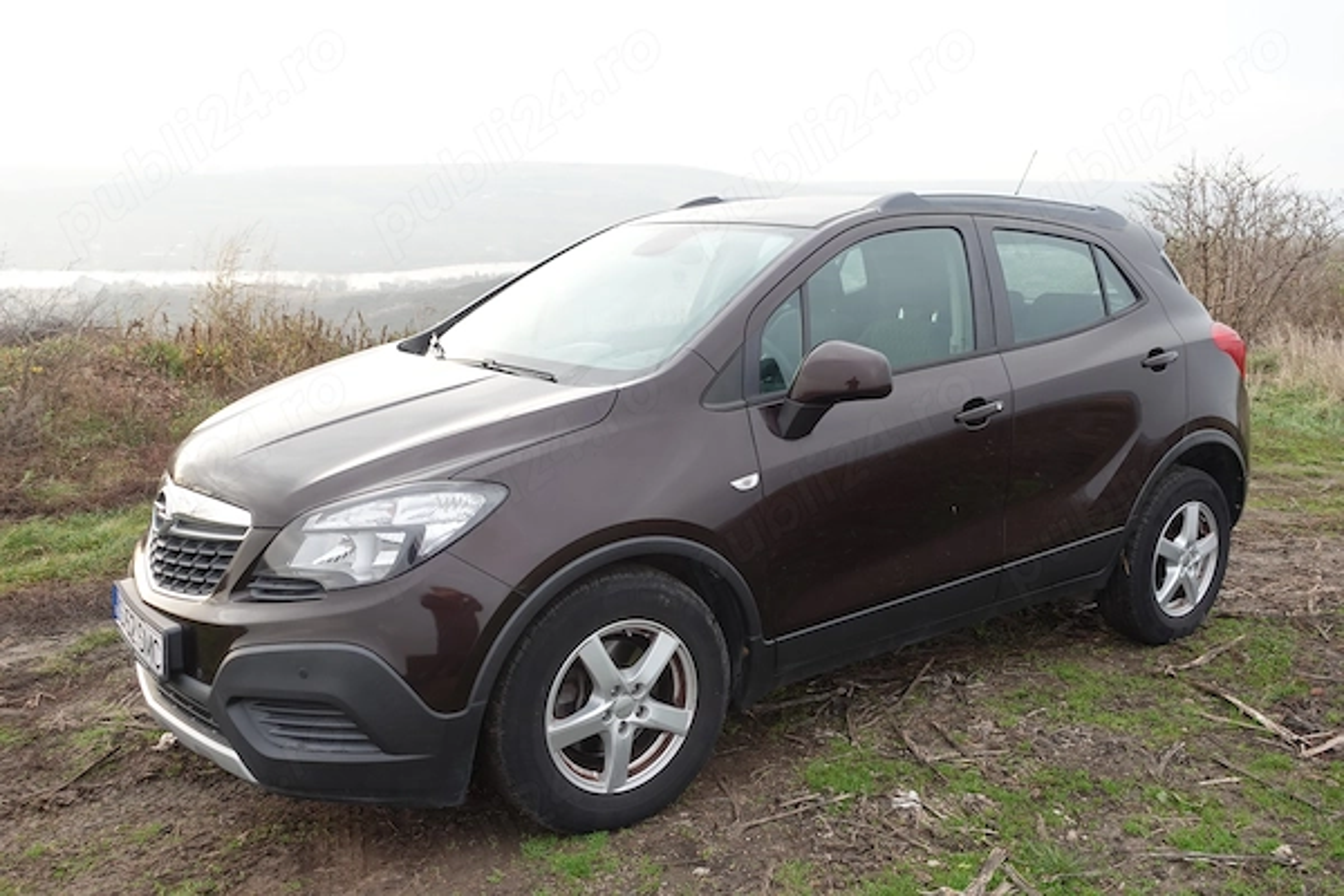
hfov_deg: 60.3
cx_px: 672
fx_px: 1157
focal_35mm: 31
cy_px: 448
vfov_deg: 42.3
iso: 125
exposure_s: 1/80
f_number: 3.5
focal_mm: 11.92
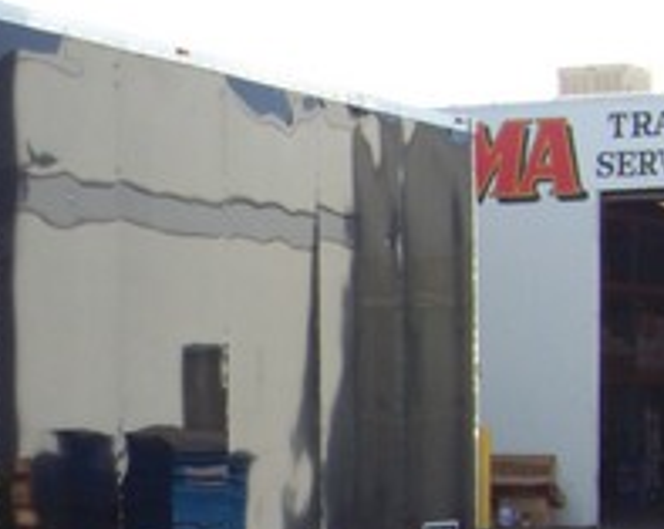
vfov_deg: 12.2
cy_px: 490
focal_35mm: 125
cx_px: 24
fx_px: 2453
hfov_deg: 15.2
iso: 72
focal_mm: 5.85
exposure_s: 1/500
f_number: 2.8
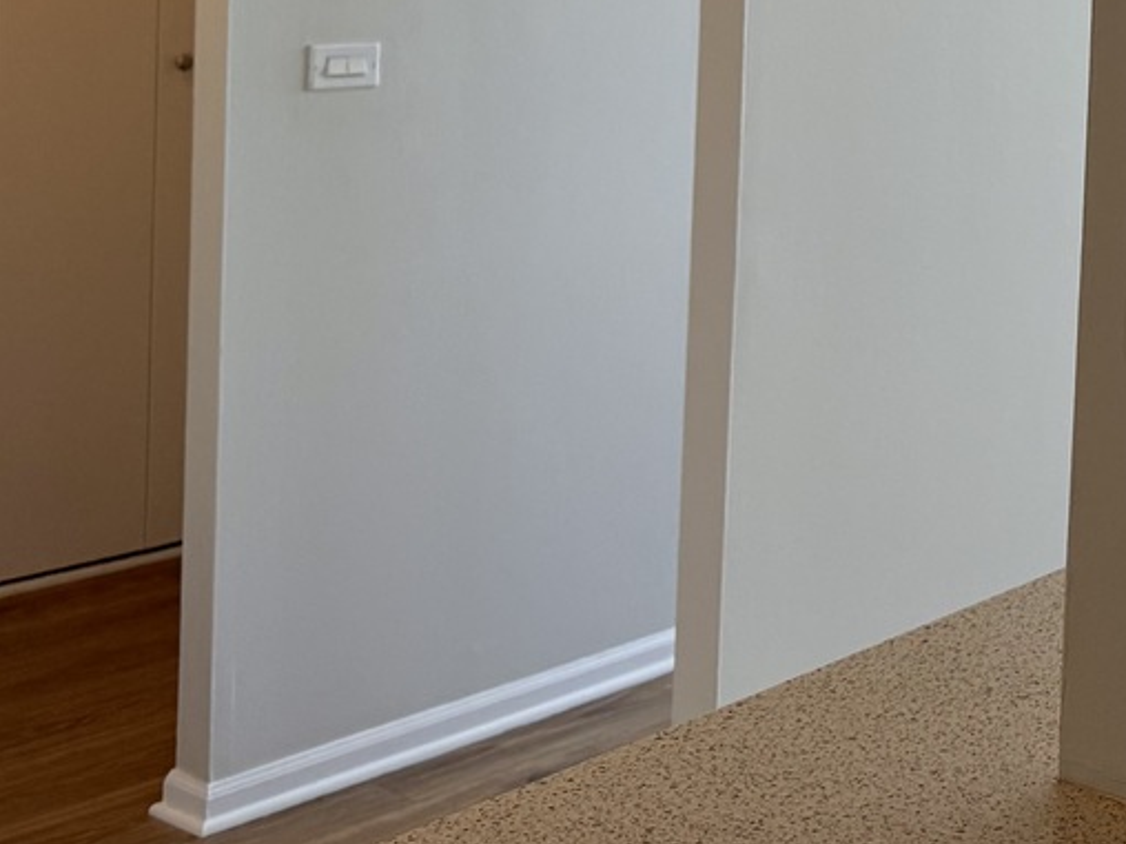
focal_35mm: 68
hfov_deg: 24.9
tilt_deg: -1.5
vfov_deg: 20.5
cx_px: 1452
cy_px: -100
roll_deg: -2.2
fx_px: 2212
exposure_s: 1/433
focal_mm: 6.76
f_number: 1.78
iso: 100
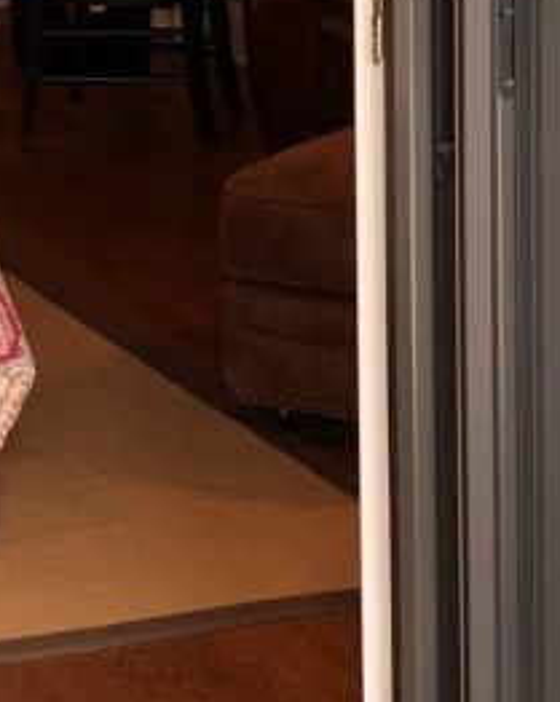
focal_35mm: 149
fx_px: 3092
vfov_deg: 12.8
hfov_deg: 10.2
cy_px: -19
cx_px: -150
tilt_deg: -7.6
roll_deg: +1.7
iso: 16
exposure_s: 1/61
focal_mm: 6
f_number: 2.4
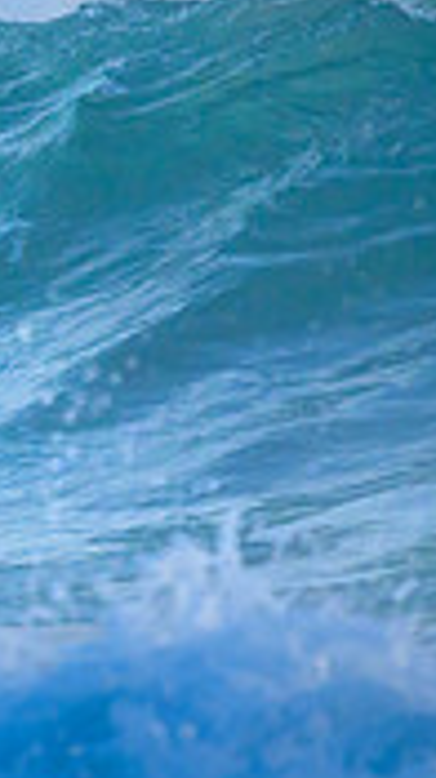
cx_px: -610
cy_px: 69
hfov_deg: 0.4
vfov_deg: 0.8
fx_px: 57372
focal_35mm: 2782
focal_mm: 800
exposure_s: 1/2500
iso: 2000
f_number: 6.3
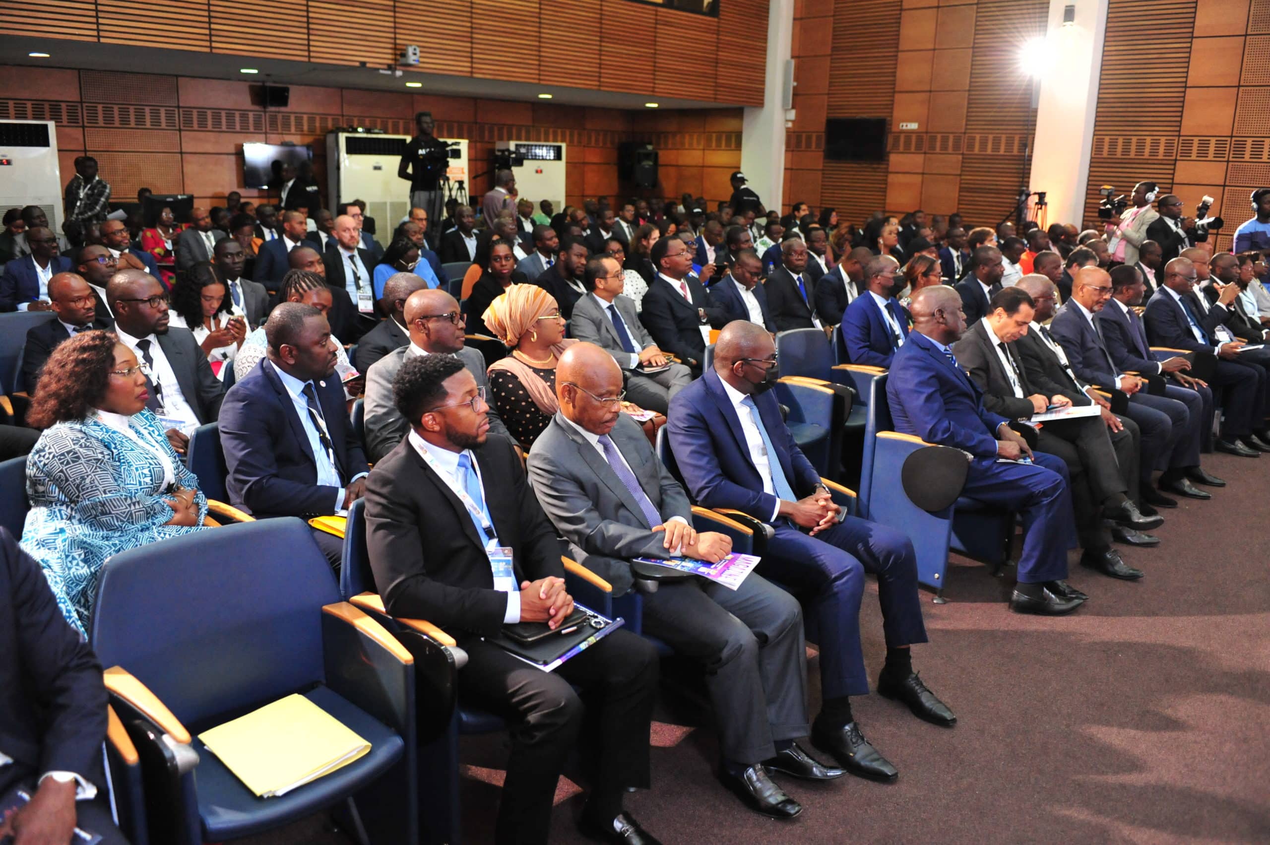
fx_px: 987
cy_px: 422
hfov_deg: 65.5
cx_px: 635
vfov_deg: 46.3
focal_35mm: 28
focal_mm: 28
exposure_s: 1/200
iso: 4000
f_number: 3.2
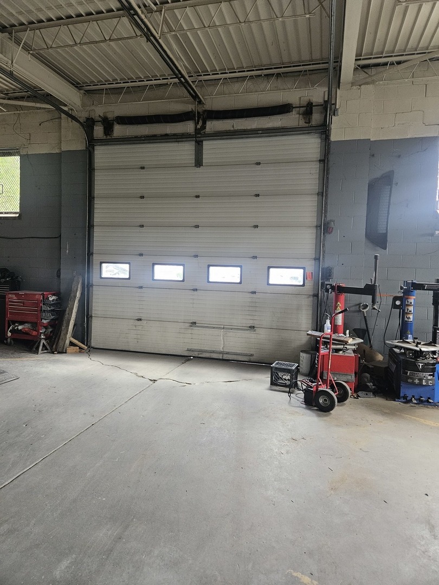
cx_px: 220
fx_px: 389
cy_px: 292
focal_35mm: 23
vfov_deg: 73.9
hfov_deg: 58.9
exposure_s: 1/170
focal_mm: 5.4
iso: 640
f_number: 1.8
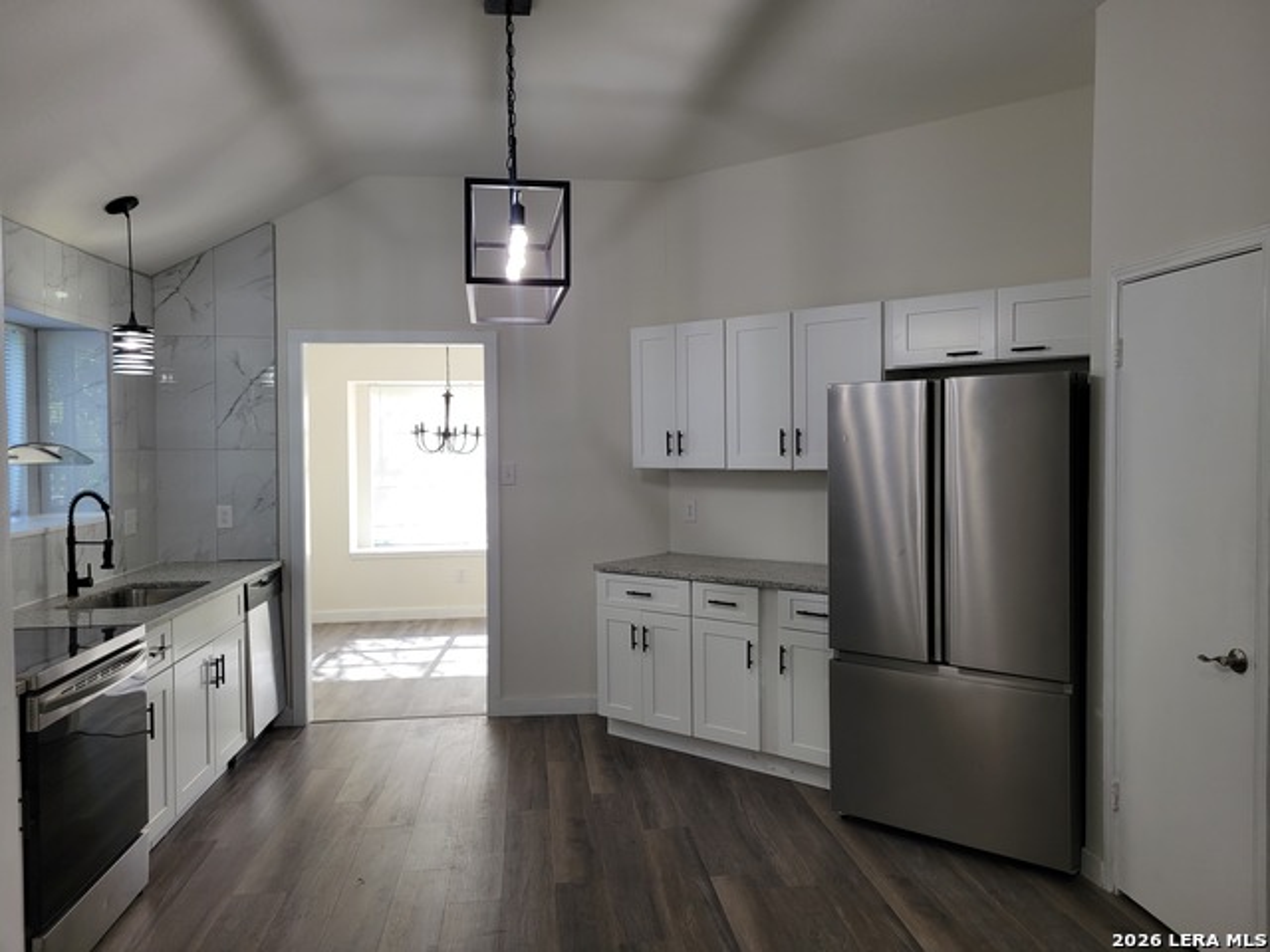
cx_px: 635
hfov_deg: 67.3
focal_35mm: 26
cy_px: 476
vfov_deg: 53.1
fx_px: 954
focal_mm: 5.4
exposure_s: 1/120
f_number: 1.8
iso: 50
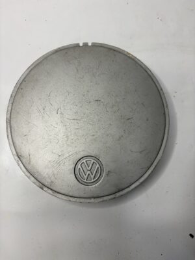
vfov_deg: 67.3
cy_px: 130
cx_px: 98
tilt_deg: -80.9
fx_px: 195
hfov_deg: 53.1
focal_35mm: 26
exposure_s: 1/100
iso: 100
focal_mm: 5.96
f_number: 1.6
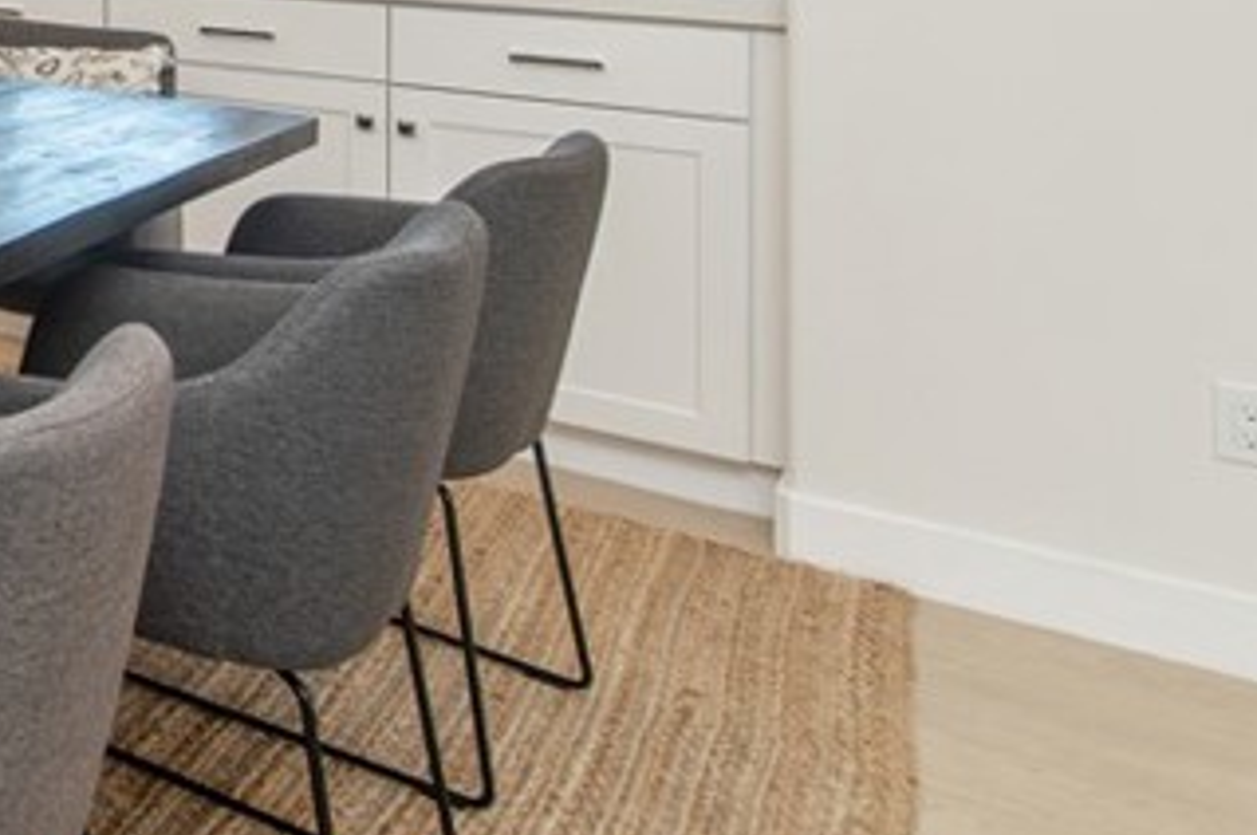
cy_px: -160
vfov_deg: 26.6
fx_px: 1570
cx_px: -733
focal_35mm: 45
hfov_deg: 26.7
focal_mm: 14
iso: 200
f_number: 5
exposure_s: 1/80
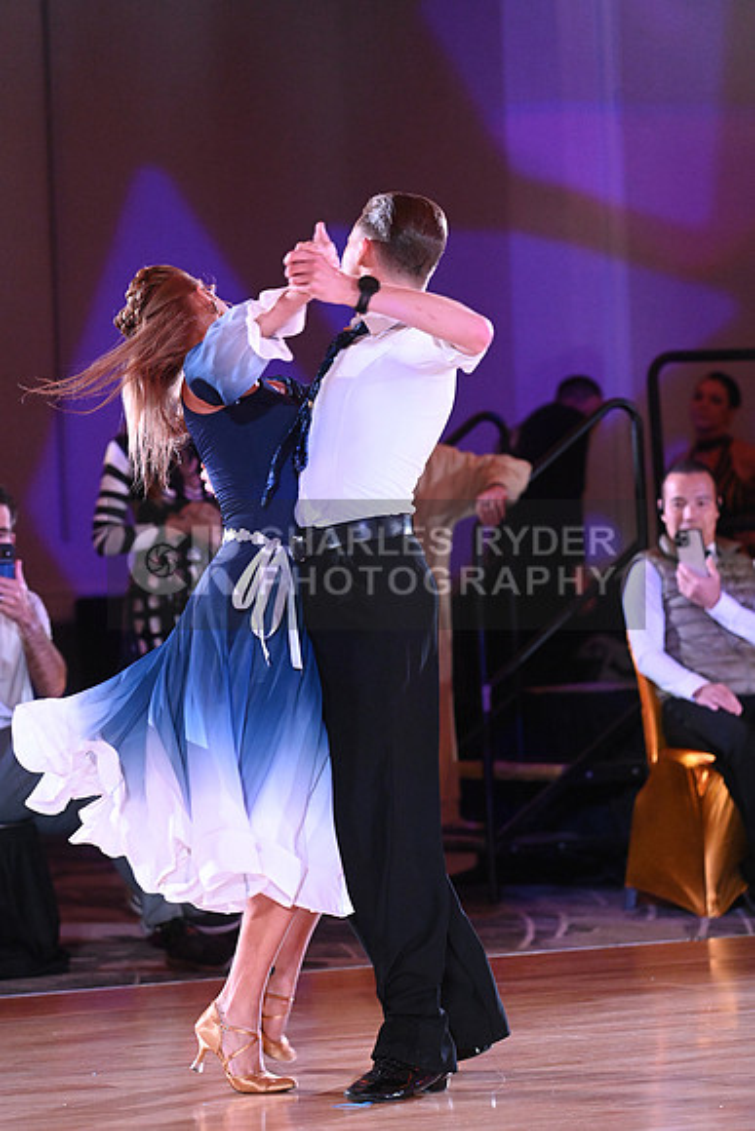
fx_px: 5187
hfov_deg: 8.3
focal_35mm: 165
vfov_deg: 12.4
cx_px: 378
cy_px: 566
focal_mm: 165
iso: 6400
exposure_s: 1/400
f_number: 5
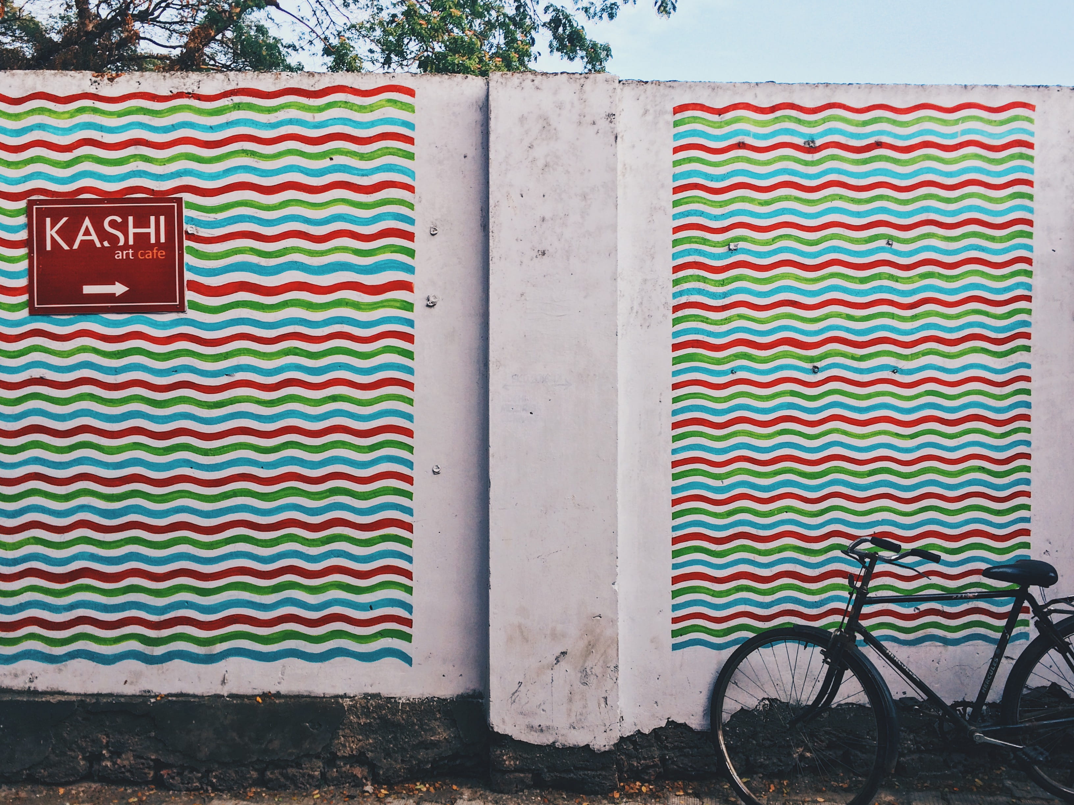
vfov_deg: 48.2
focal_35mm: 29
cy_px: 402
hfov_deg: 61.7
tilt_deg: +1.8
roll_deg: +1.5
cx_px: 537
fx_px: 900
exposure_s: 1/145
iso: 32
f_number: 2.2
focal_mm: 4.15
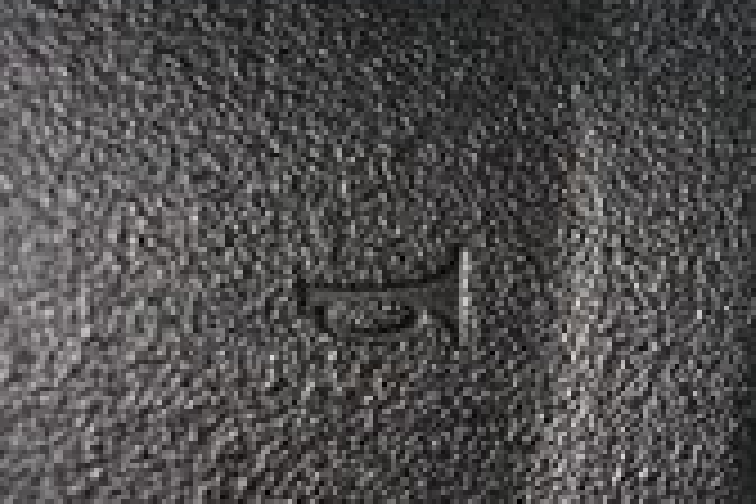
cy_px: 315
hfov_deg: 17.0
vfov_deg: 13.3
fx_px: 2163
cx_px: 1278
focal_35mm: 103
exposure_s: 1/60
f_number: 3.5
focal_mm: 18
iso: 4500
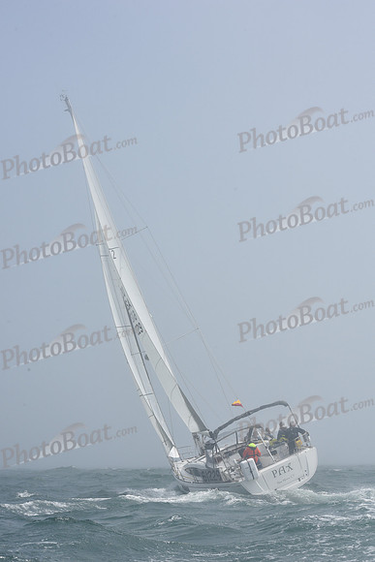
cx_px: 188
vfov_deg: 28.8
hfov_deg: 19.5
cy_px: 281
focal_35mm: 70
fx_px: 1093
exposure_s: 1/800
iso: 320
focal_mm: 70
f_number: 11
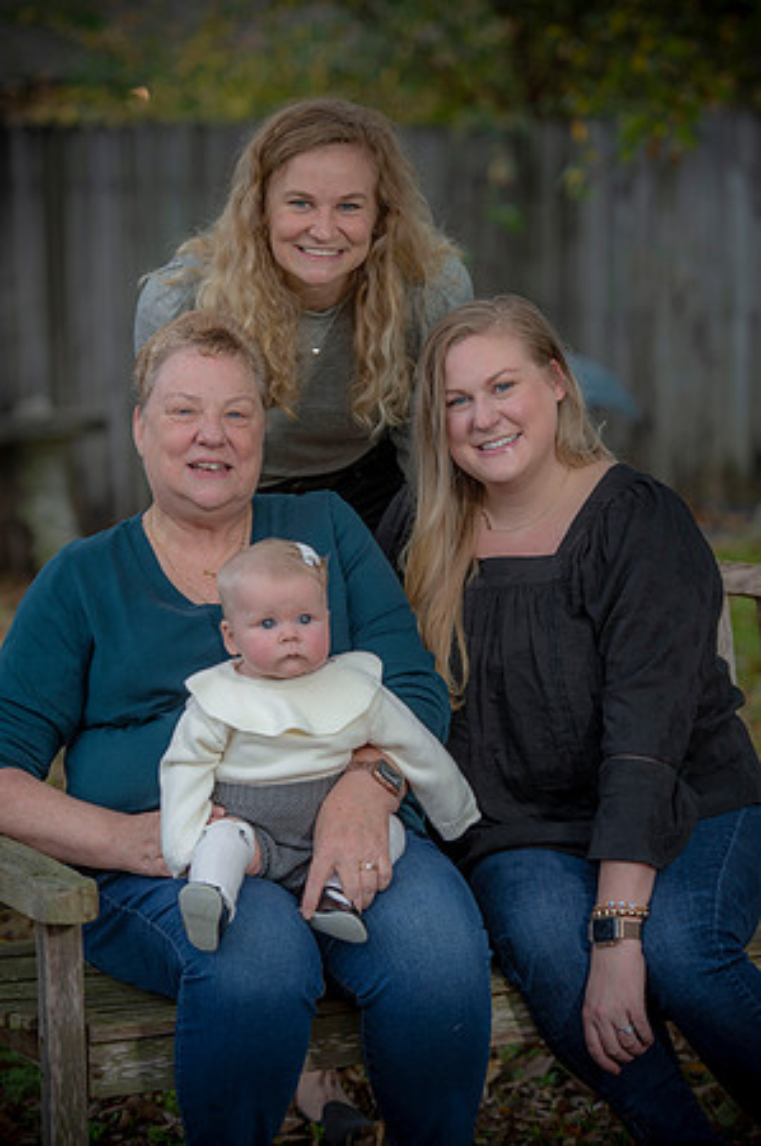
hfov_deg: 12.2
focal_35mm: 112
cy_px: 573
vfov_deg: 18.3
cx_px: 380
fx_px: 3559
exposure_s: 1/200
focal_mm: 112
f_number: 3.5
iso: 160
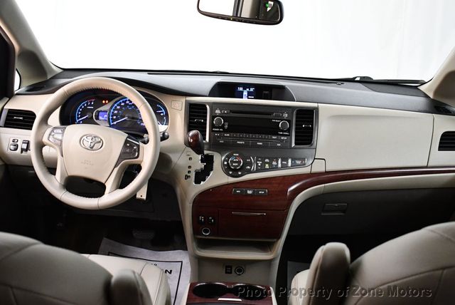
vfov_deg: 36.9
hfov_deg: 53.1
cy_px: 152
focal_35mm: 36
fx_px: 455
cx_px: 228
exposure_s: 1/125
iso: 2500
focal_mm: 18
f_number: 3.5
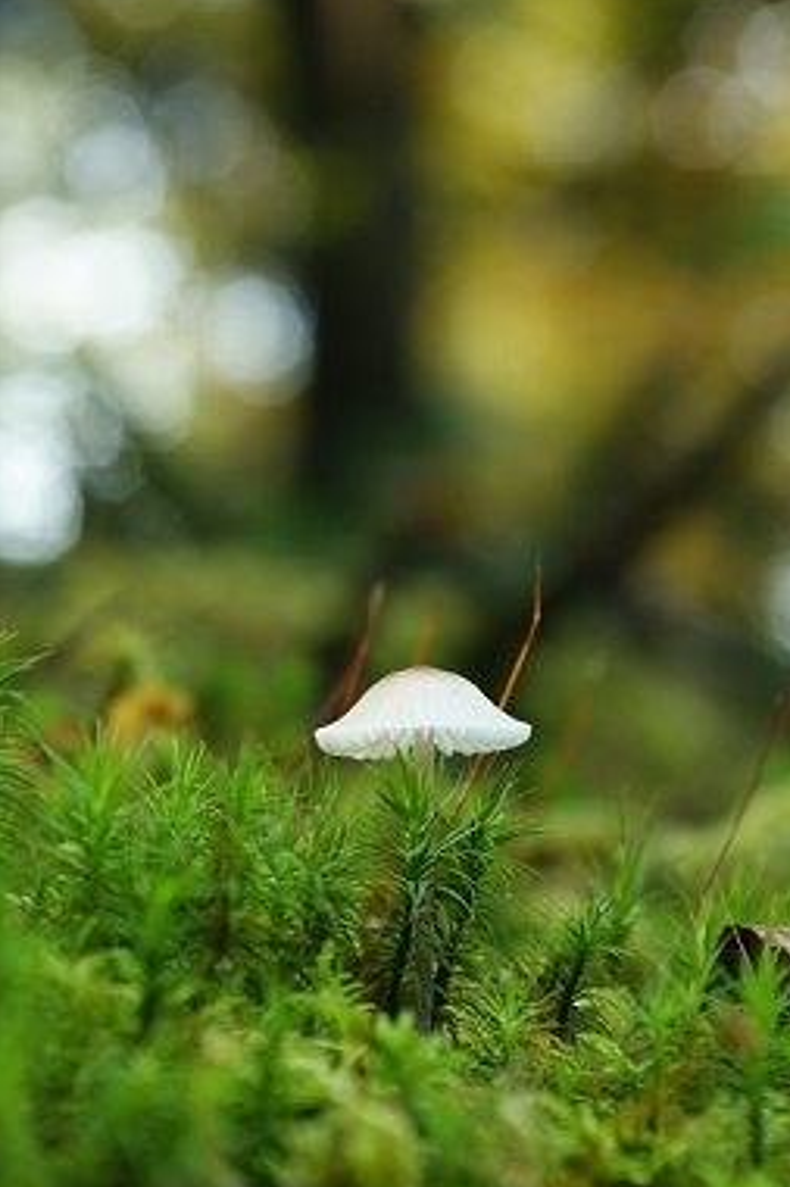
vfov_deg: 18.6
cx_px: 426
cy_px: 640
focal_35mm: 110
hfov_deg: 12.4
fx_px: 3624
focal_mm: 60
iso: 200
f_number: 5.6
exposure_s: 1/15
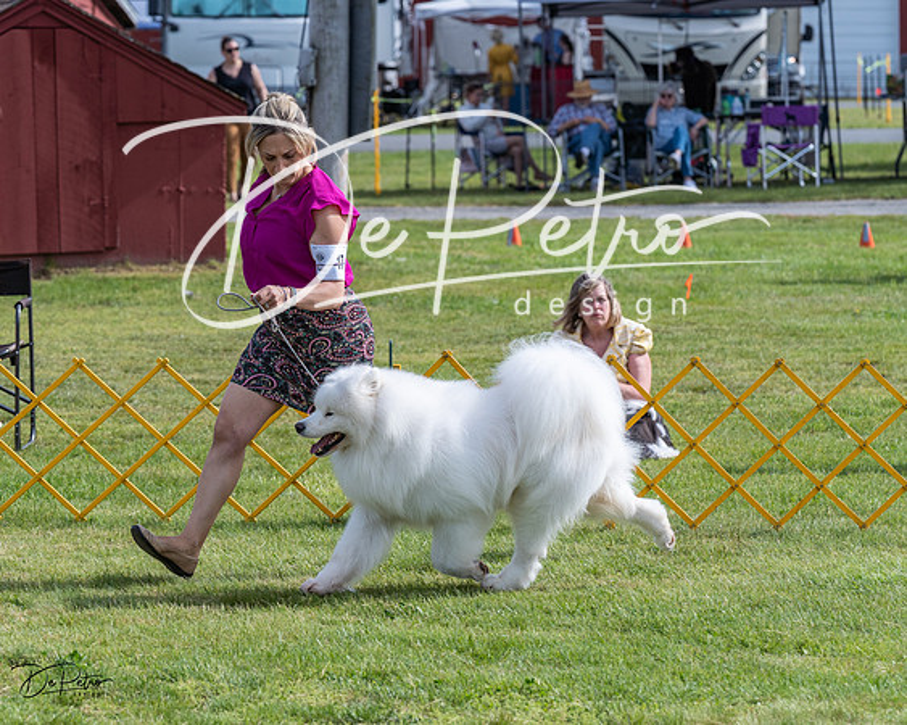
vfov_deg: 9.1
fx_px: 4572
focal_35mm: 170
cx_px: 383
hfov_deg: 11.3
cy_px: 316
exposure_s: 1/1250
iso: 250
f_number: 5.6
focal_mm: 134
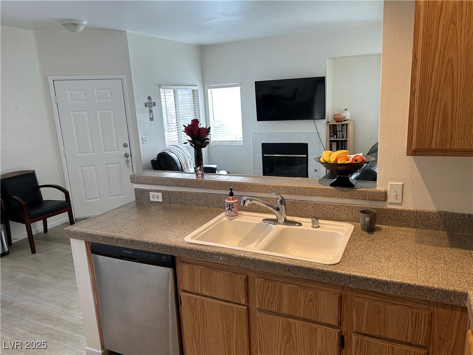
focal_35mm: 26
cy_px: 178
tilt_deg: -13.1
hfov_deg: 67.3
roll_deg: +2.4
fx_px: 355
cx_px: 236
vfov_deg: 53.1
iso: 50
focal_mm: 5.7
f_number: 1.5
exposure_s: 1/120
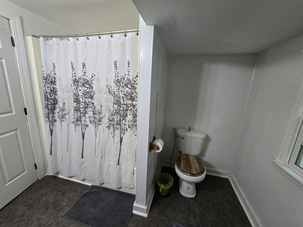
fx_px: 114
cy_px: 114
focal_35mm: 13
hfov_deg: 106.2
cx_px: 152
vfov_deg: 89.9
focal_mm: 2.2
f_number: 2.2
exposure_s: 1/60
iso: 500
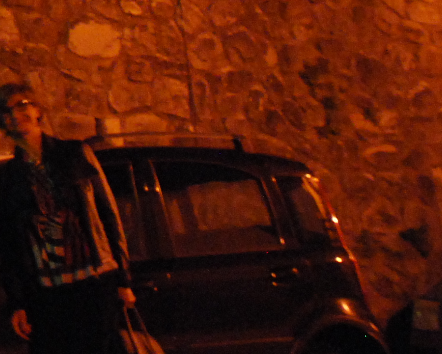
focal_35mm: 128
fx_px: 1674
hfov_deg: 12.7
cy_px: -315
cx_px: -512
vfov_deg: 11.1
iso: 1600
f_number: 3.8
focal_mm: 20
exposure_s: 1/4
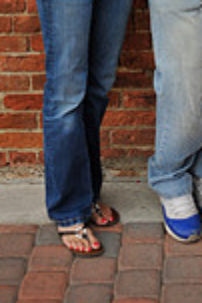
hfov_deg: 13.1
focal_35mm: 104
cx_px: 163
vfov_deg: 17.8
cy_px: -134
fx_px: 873
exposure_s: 1/400
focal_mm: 35
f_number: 4.5
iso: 1000
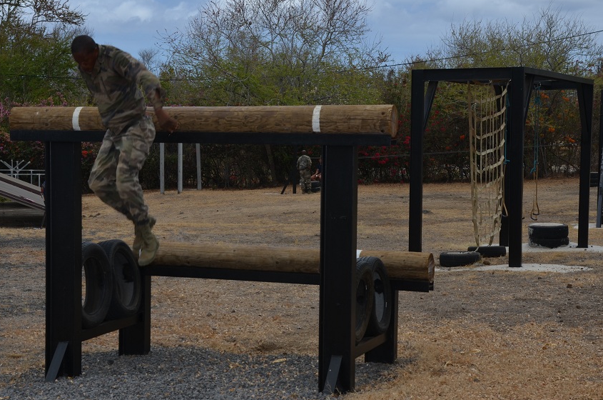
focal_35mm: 84
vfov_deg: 16.2
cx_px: 284
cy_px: 217
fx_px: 1404
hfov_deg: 24.2
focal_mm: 48
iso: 100
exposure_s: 1/250
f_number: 9
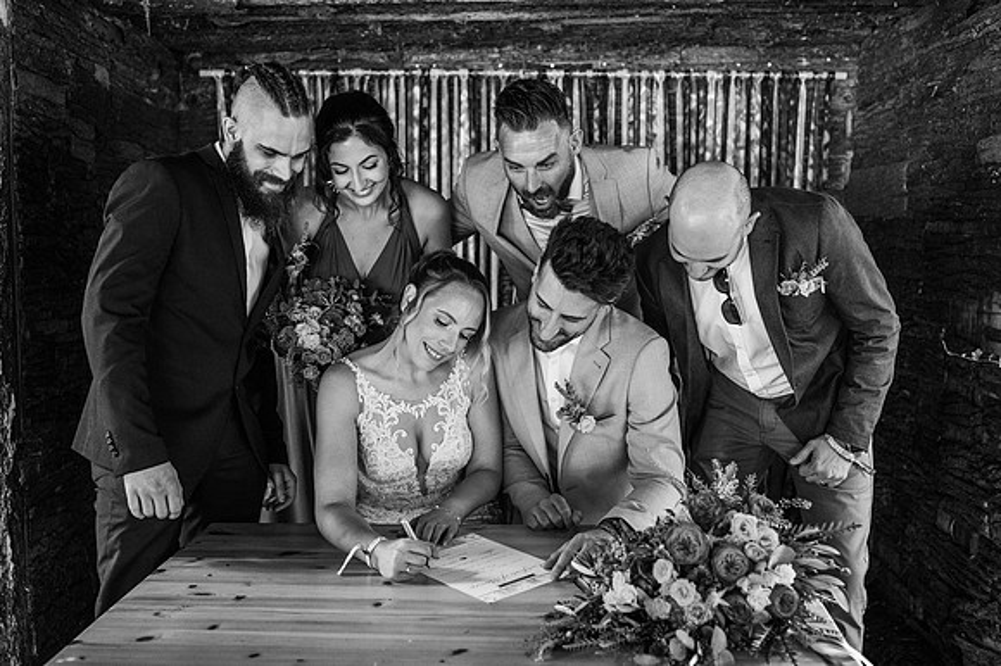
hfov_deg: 54.5
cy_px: 333
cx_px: 500
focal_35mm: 35
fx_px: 973
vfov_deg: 37.8
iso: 3200
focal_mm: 35
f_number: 2.8
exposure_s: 1/200
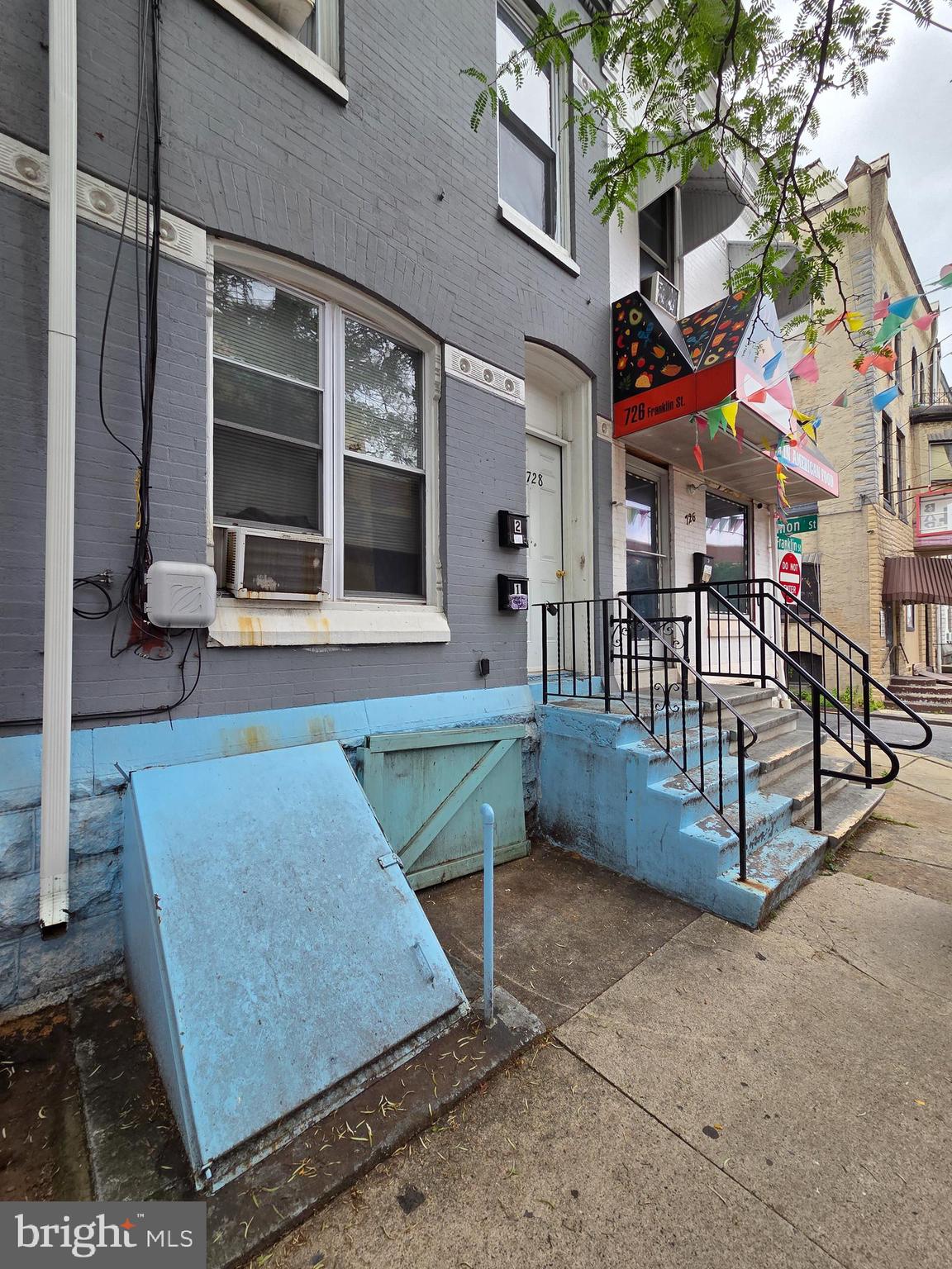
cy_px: 634
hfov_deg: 89.9
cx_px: 476
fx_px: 477
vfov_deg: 106.2
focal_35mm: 13
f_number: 2.2
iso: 50
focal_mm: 2.2
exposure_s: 1/566
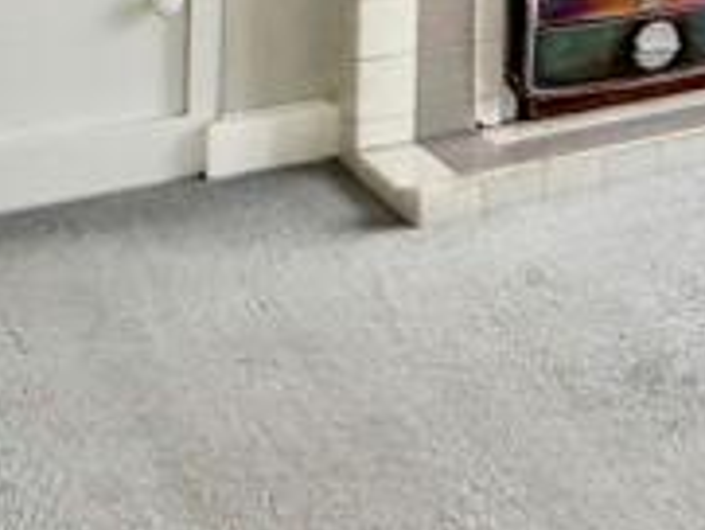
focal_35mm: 79
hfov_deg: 21.5
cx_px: 993
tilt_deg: +1.5
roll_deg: +0.1
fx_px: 1610
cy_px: -421
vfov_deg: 15.9
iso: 64
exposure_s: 1/209
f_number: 2.2
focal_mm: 2.22
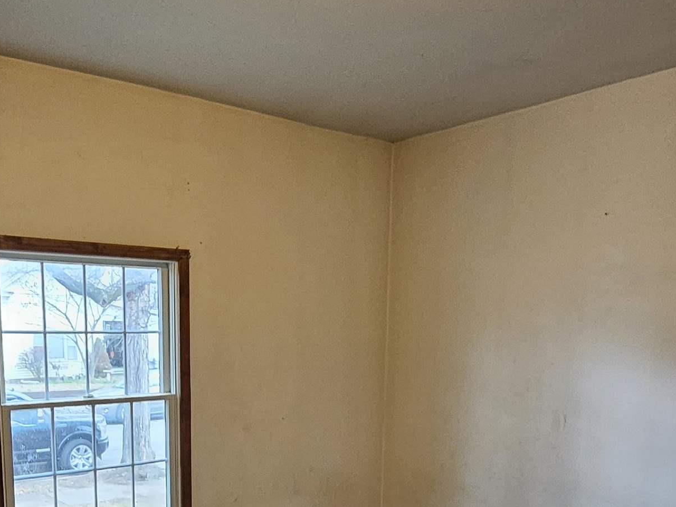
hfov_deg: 54.4
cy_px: 450
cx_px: 234
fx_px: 645
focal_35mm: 33
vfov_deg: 40.0
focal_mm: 2.2
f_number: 2.2
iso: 400
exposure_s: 1/30
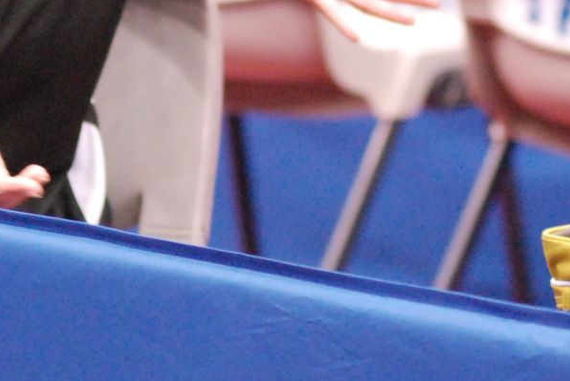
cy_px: -196
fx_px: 6477
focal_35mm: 409
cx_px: 527
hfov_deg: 5.0
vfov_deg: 3.4
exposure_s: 1/160
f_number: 3.2
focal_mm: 85
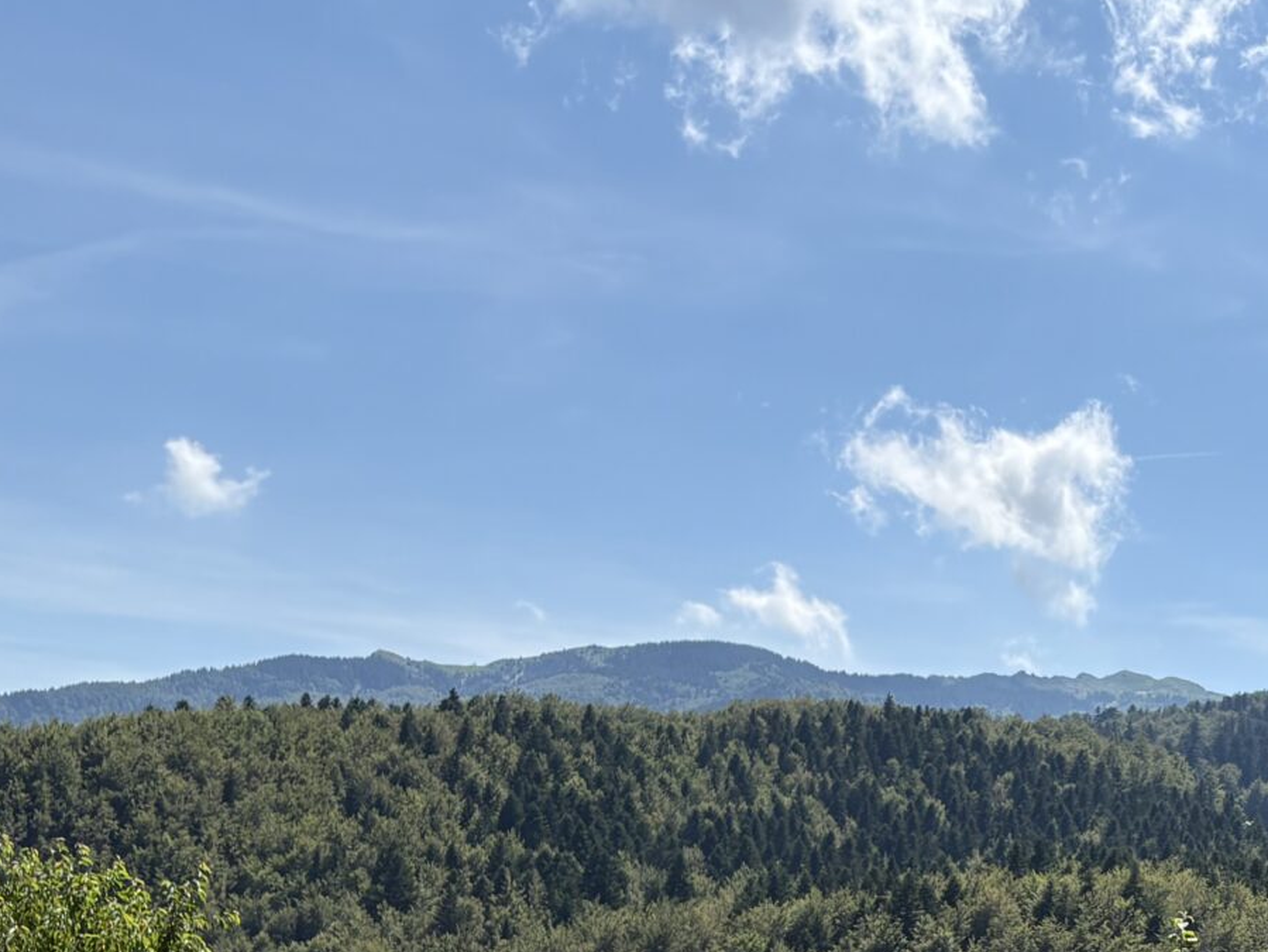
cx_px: 1234
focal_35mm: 74
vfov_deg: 18.8
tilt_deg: -1.0
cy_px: 1140
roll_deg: -2.0
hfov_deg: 25.2
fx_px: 2712
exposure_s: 1/3623
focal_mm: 5.96
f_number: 1.6
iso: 50
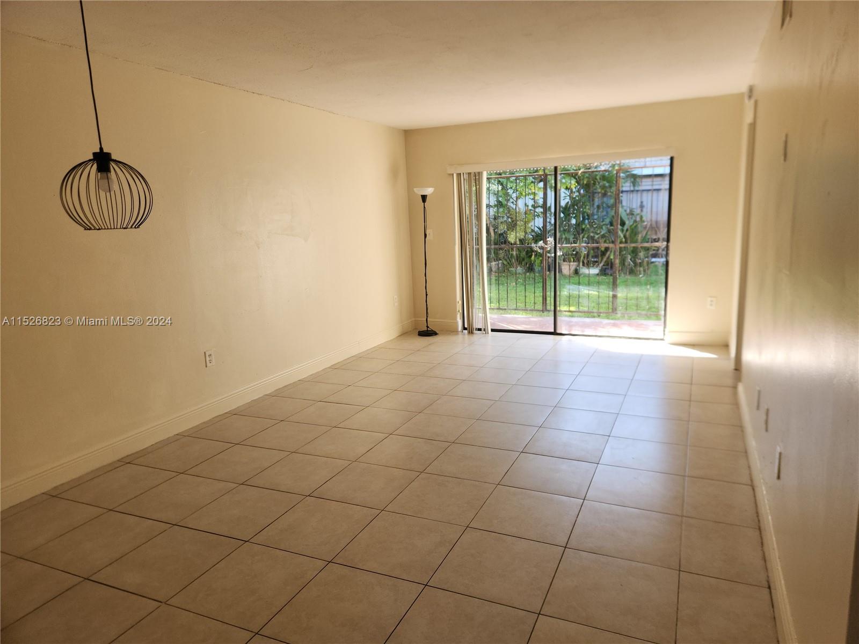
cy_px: 322
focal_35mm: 23
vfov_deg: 58.9
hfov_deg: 73.9
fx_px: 571
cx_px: 430
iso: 25
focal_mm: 5.4
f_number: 1.8
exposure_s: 1/120
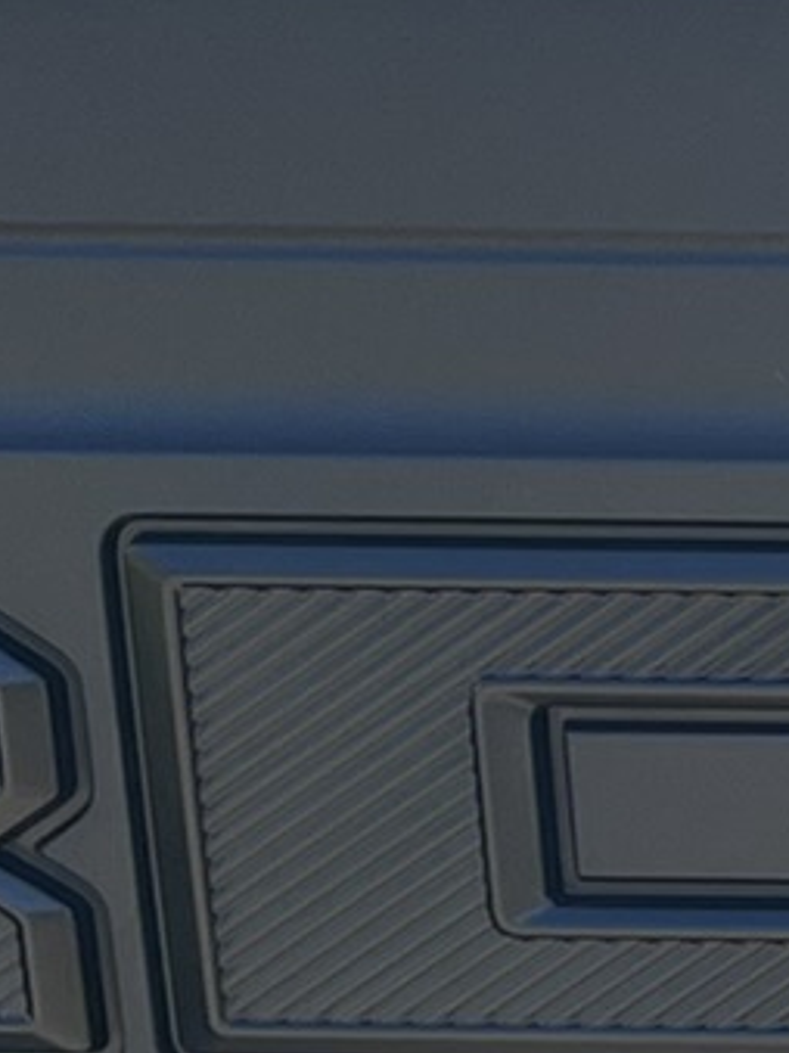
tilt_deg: -14.2
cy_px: 907
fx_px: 4774
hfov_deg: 8.2
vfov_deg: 12.5
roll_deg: -2.0
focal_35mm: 157
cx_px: 2271
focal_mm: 5.7
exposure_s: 1/965
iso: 50
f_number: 1.5
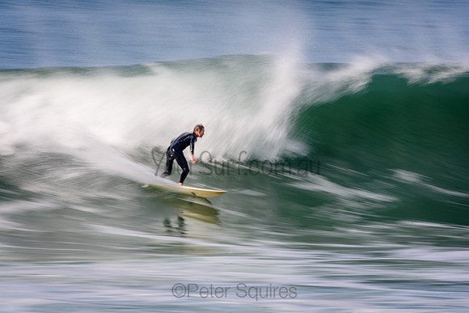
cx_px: 234
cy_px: 156
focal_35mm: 660
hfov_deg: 3.1
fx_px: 8600
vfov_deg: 2.1
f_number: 18
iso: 100
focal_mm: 440
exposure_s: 1/20
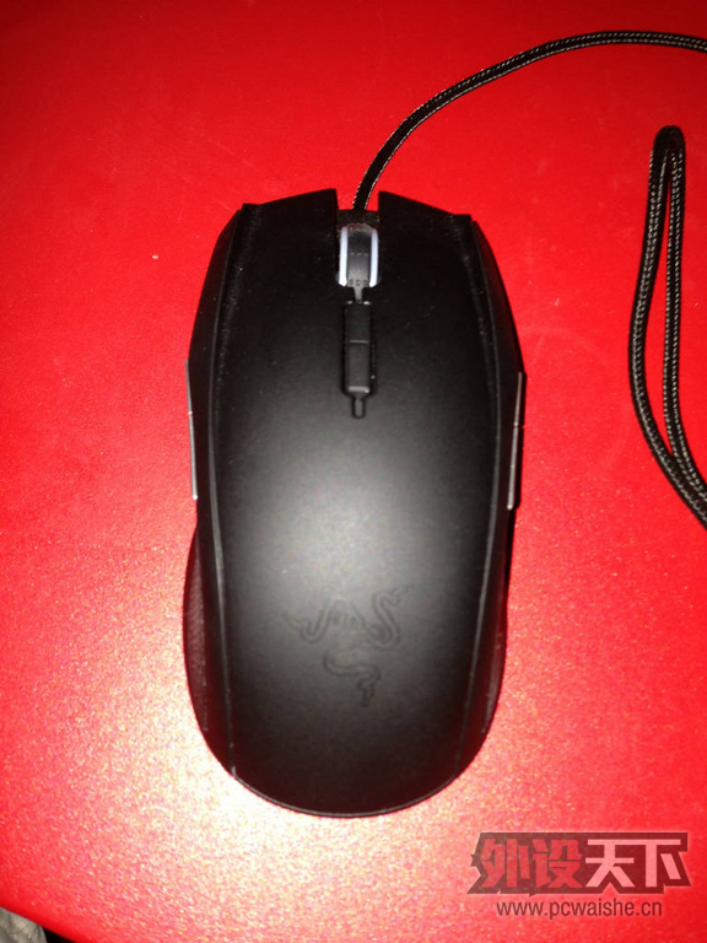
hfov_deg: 42.9
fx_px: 899
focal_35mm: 33
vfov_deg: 55.4
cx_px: 354
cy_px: 472
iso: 64
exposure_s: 1/20
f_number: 2.4
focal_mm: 4.13
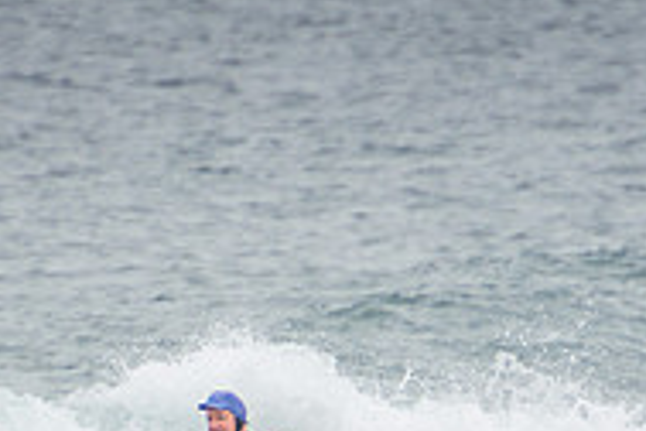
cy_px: 563
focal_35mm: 1836
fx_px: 32943
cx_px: 304
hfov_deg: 1.1
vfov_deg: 0.7
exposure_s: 1/1600
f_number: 5.6
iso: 280
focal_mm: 390
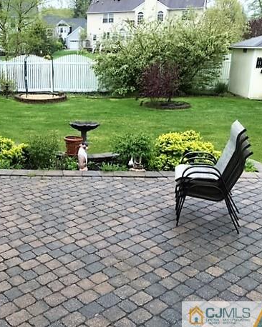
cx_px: 50
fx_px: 369
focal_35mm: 38
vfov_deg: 48.0
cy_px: 164
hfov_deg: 37.6
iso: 25
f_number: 2.2
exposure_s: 1/170
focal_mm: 4.15
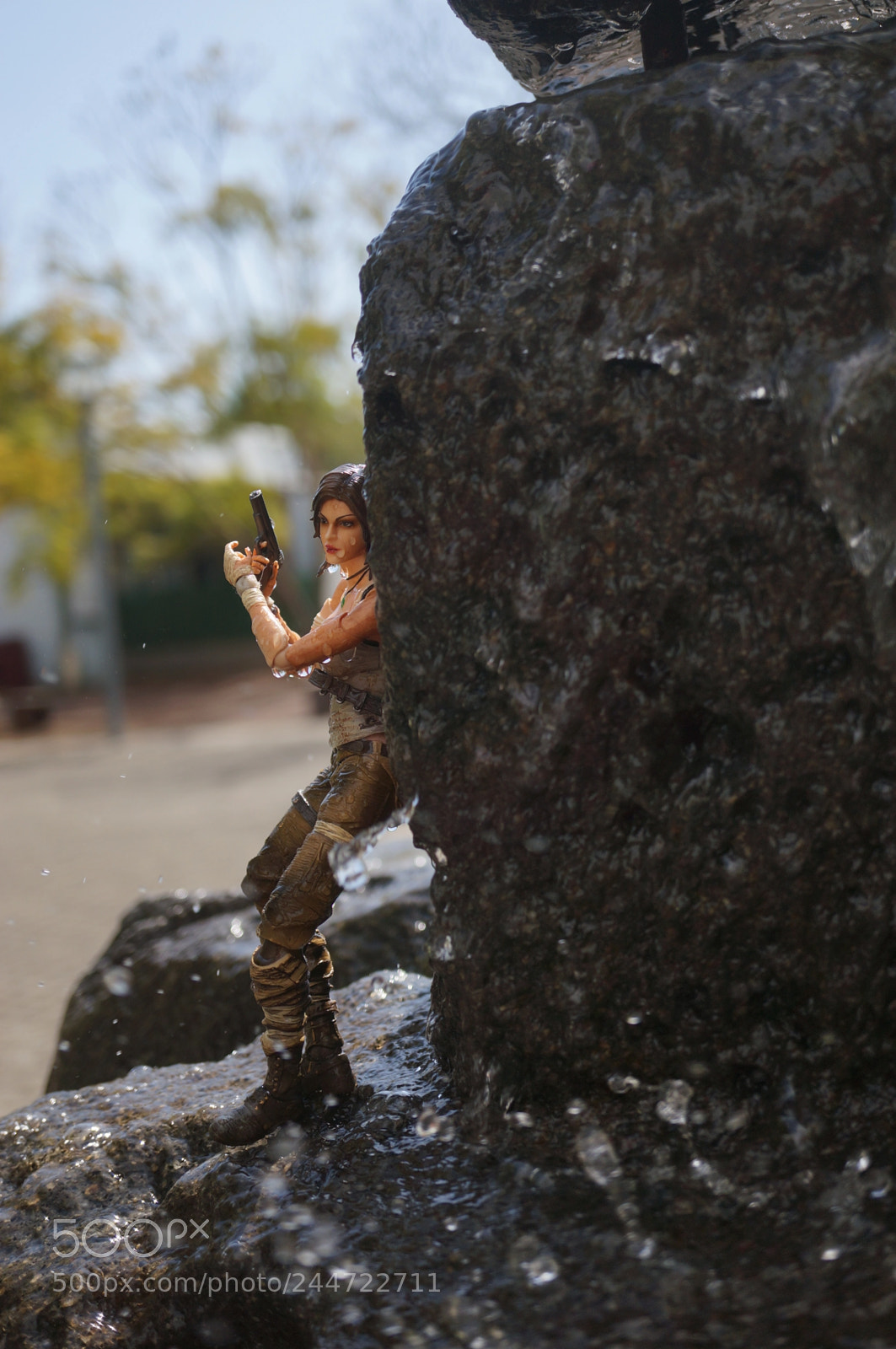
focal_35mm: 45
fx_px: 1684
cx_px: 448
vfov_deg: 43.6
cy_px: 674
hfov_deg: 29.8
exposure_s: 1/1600
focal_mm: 30
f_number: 3.5
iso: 100
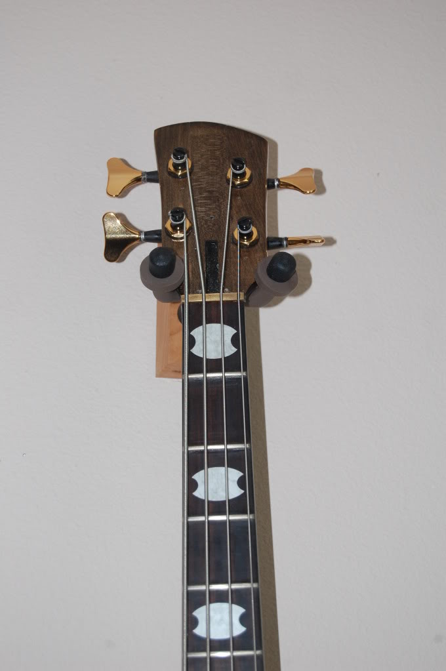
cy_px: 336
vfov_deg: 24.6
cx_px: 223
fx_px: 1536
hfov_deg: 16.5
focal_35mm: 82
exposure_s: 1/60
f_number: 5.6
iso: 400
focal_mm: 55
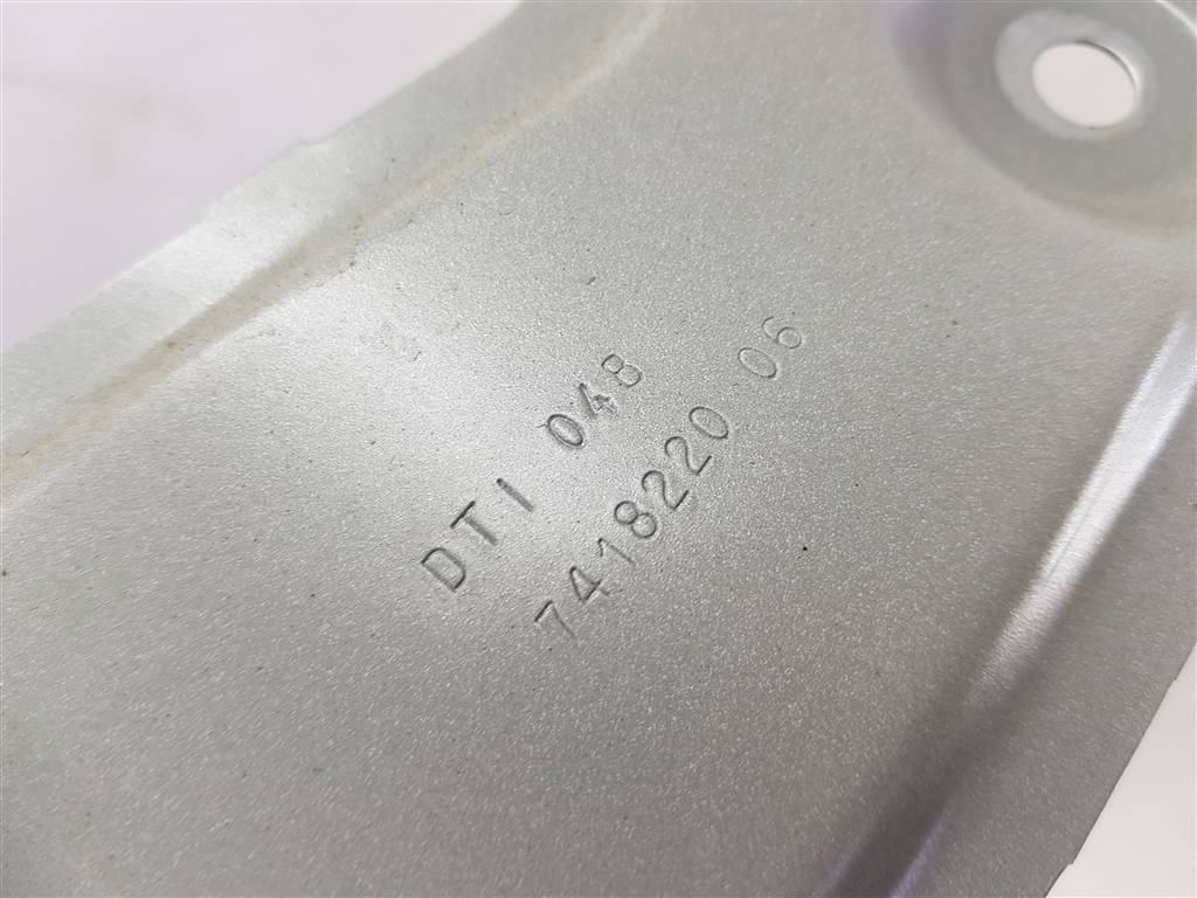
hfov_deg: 67.3
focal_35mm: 26
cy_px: 449
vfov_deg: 53.1
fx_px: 899
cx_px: 598
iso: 64
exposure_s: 1/100
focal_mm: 4.2
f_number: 1.7
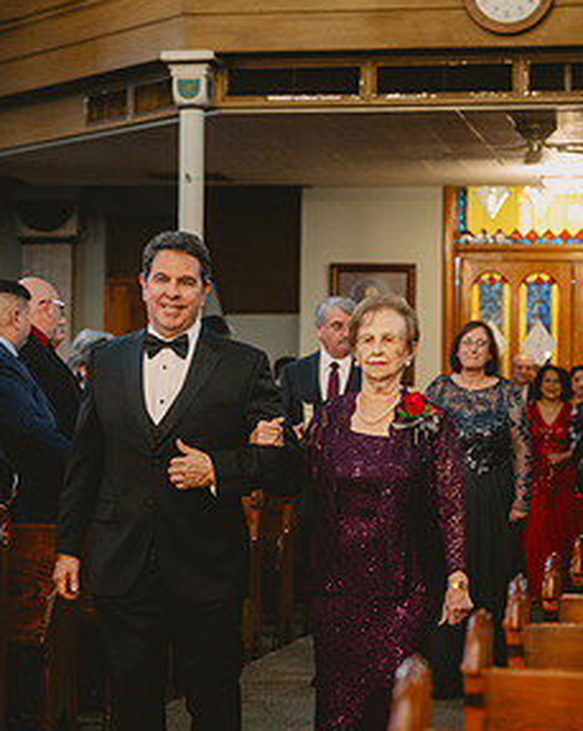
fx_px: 2225
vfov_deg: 18.6
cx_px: 235
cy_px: 372
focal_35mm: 103
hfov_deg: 14.9
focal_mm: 70
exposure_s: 1/250
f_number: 2.8
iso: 2000
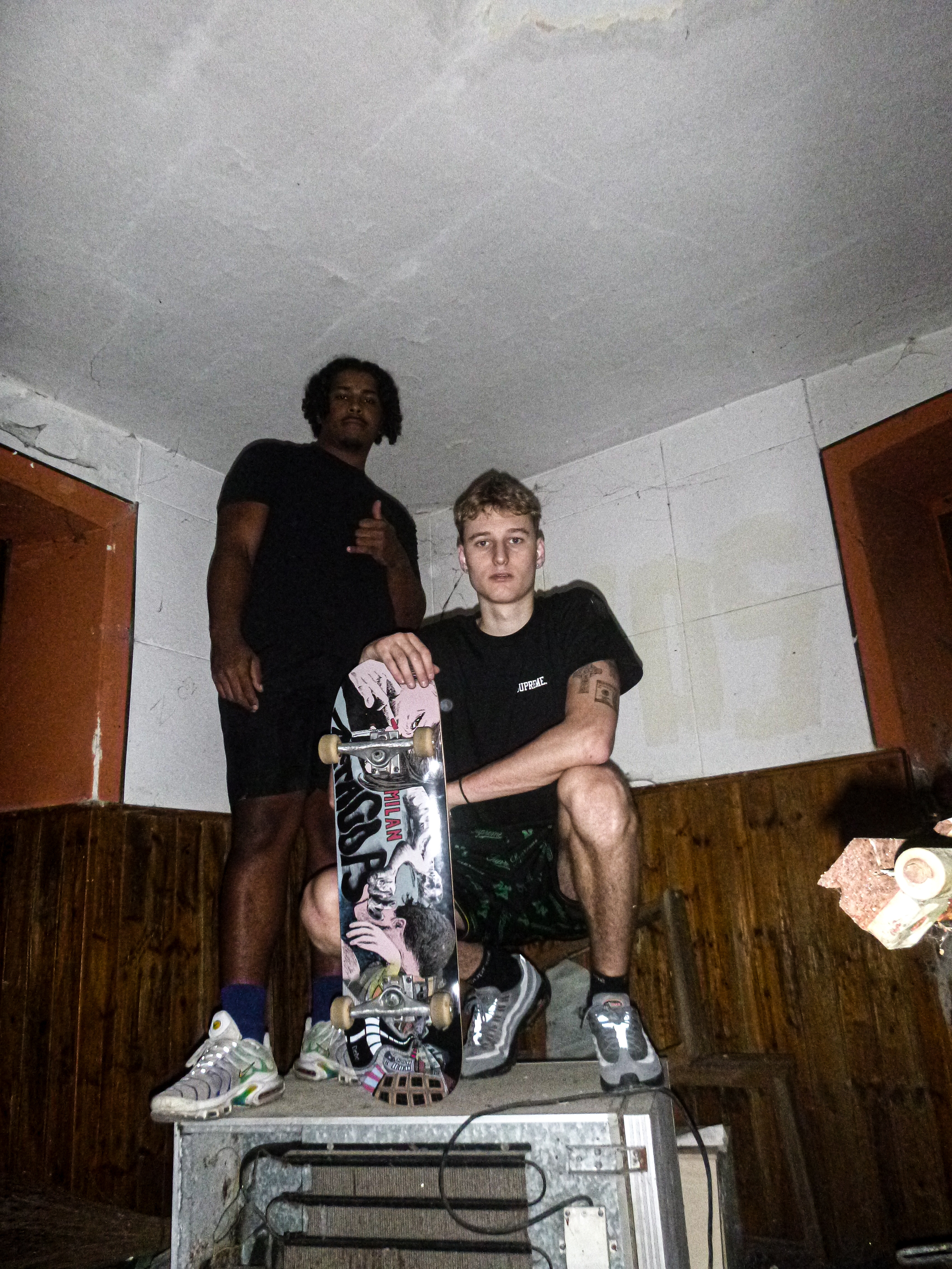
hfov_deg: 54.9
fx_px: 917
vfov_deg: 69.4
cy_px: 634
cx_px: 476
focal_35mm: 25
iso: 500
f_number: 3.9
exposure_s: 1/60
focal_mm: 4.5
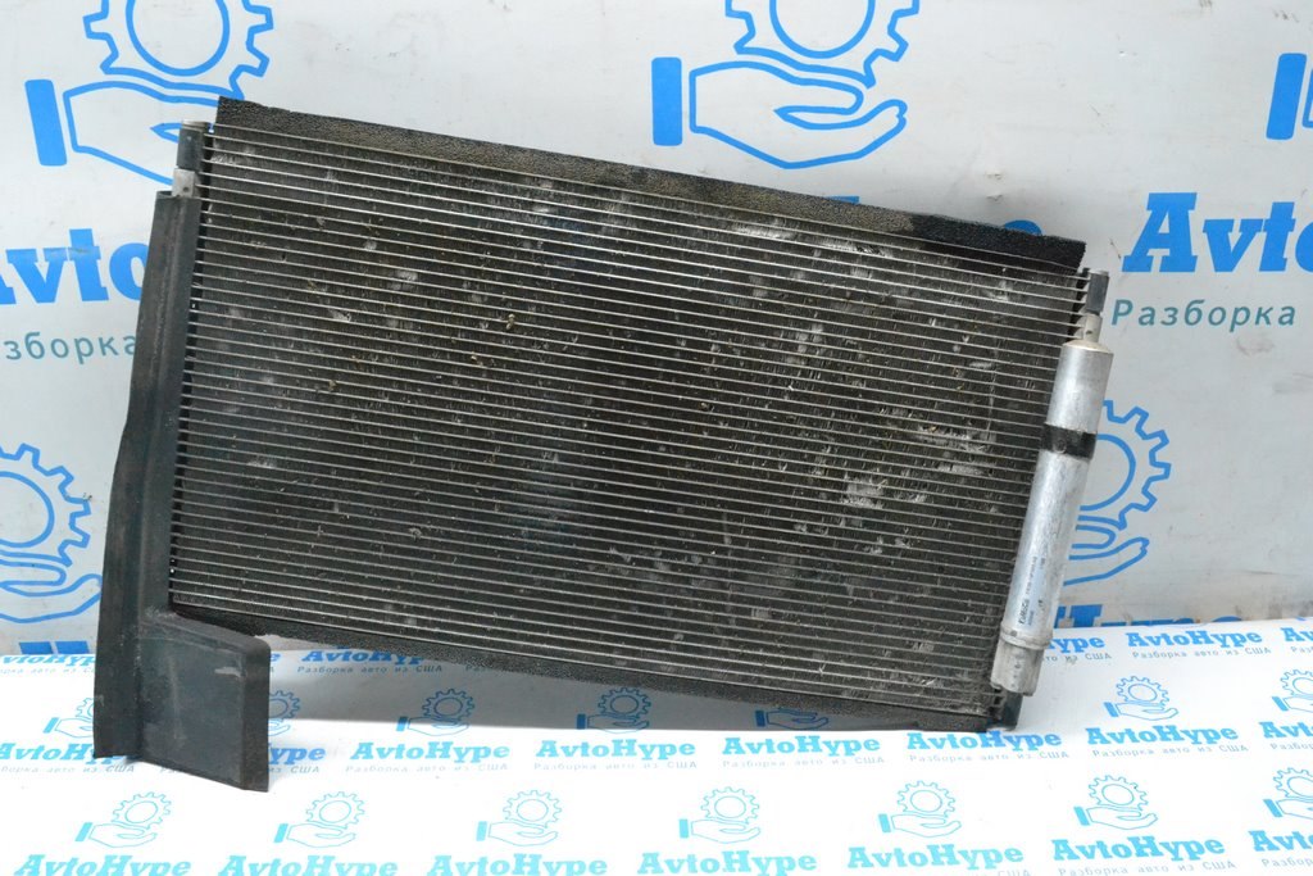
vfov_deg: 40.0
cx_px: 656
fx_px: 1204
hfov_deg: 57.2
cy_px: 438
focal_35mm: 33
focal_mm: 22
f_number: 9
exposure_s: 1/160
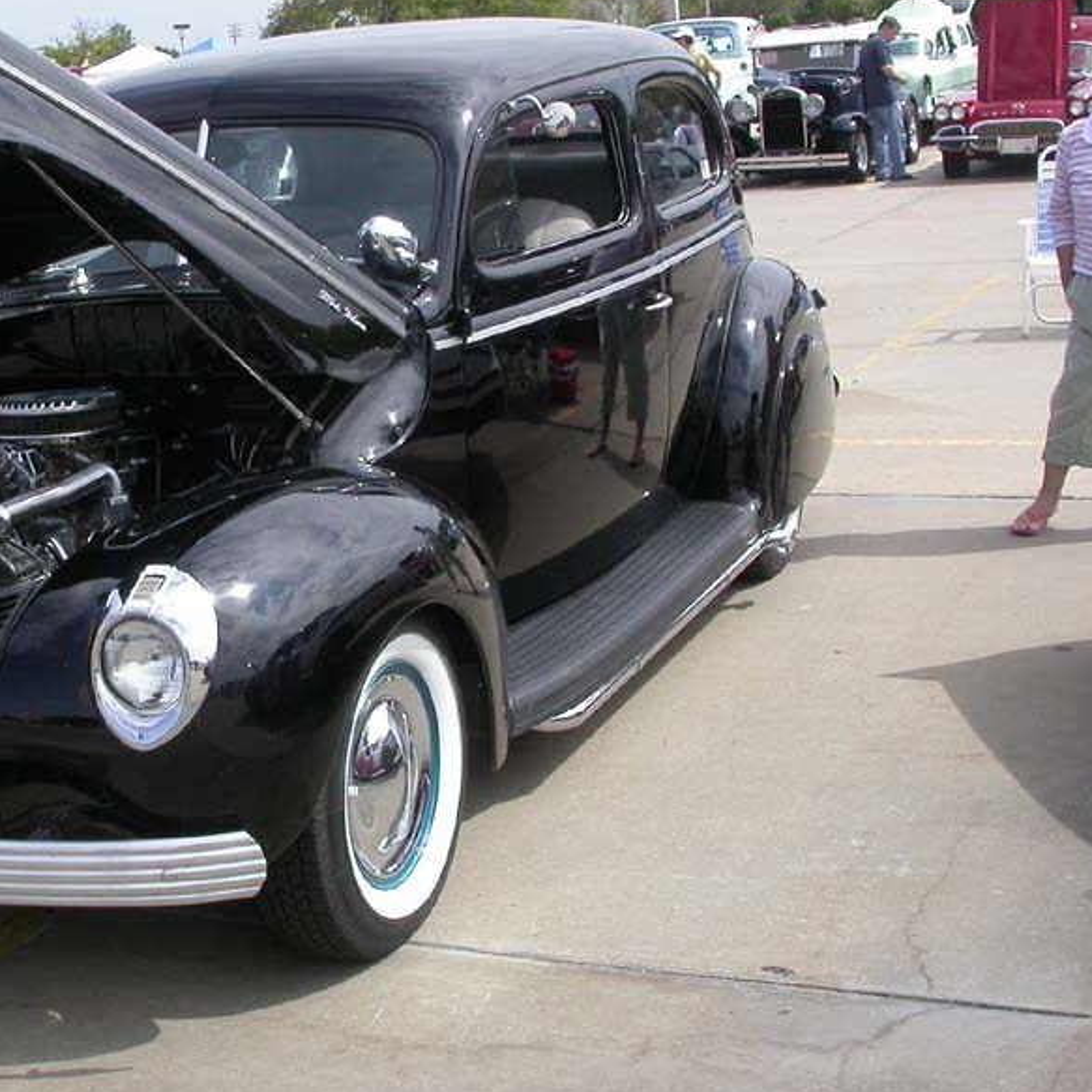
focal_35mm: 59
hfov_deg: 28.4
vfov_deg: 29.1
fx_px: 2106
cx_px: 208
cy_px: 487
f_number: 6.7
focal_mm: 7.85
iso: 100
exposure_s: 1/314
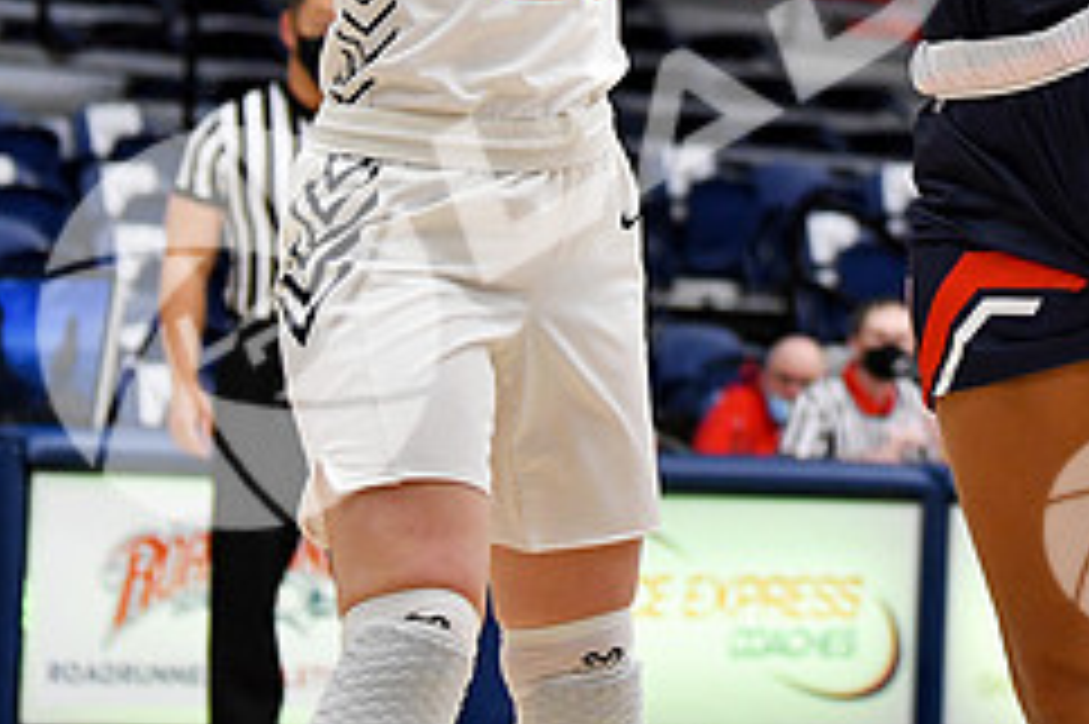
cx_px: 1035
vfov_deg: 5.4
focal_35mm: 252
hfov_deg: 8.1
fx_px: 7618
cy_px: -133
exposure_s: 1/1000
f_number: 2.8
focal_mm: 70
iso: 2500
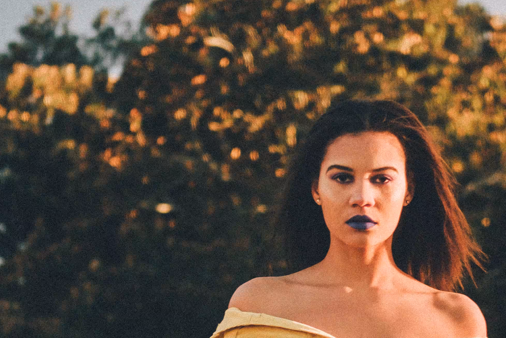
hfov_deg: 12.6
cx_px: 358
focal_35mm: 163
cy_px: 305
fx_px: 2291
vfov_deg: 8.4
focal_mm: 35
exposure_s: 1/1250
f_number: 2
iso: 800
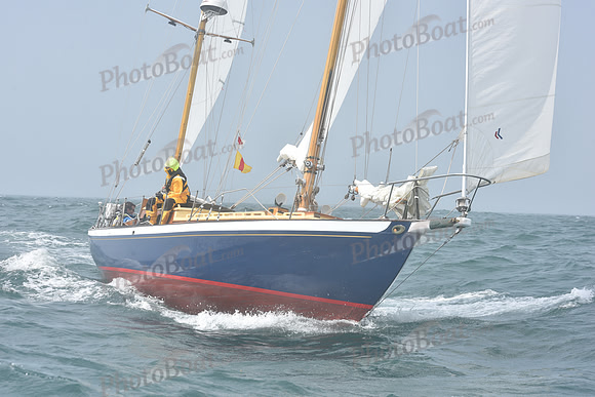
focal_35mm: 92
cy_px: 198
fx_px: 1521
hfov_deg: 22.1
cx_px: 298
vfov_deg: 14.9
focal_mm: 92
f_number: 10
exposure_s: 1/800
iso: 320
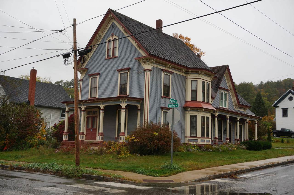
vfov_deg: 34.1
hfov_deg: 49.6
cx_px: 147
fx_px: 318
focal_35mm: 39
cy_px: 98
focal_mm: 26
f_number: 6.3
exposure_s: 1/60
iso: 100
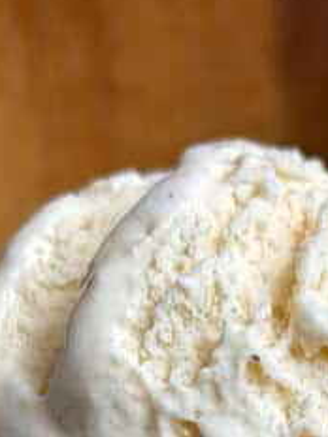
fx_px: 2539
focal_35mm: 201
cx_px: 222
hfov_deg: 7.4
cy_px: 630
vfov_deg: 9.6
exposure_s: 1/747
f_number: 1.8
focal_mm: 6.8
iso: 64
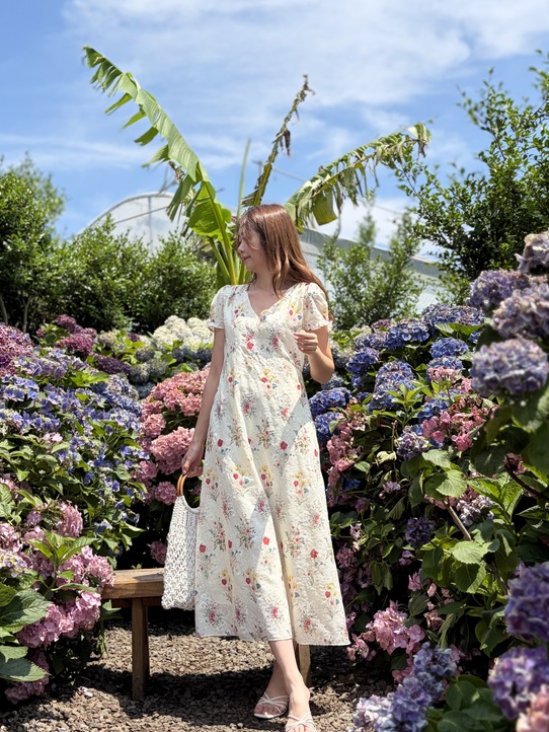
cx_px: 281
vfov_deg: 51.2
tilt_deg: +6.5
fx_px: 761
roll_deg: +2.8
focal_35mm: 36
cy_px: 312
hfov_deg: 39.7
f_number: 1.6
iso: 50
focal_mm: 5.96
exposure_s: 1/3448
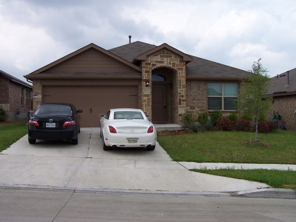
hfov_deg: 47.9
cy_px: 109
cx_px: 146
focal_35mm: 39
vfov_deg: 36.8
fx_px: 333
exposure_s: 1/750
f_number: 4
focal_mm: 6.3
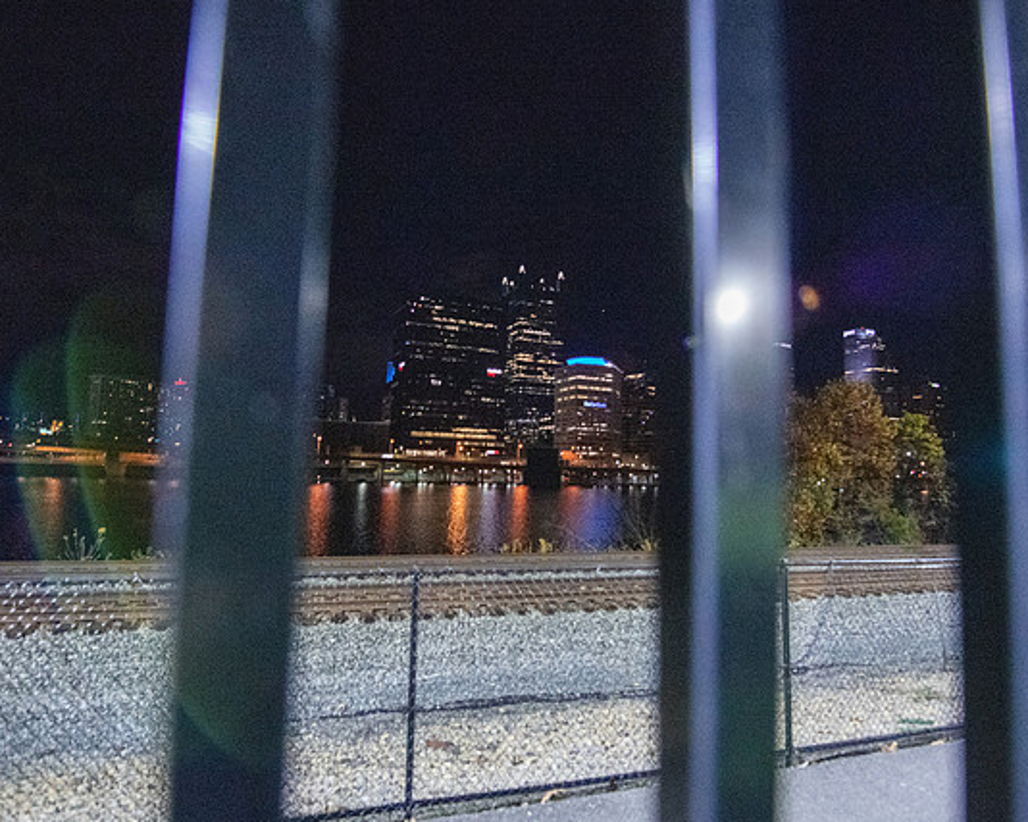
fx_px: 578
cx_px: 498
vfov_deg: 70.8
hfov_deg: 83.3
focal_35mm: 19
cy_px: 416
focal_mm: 14
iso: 16000
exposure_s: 1/400
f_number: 2.8
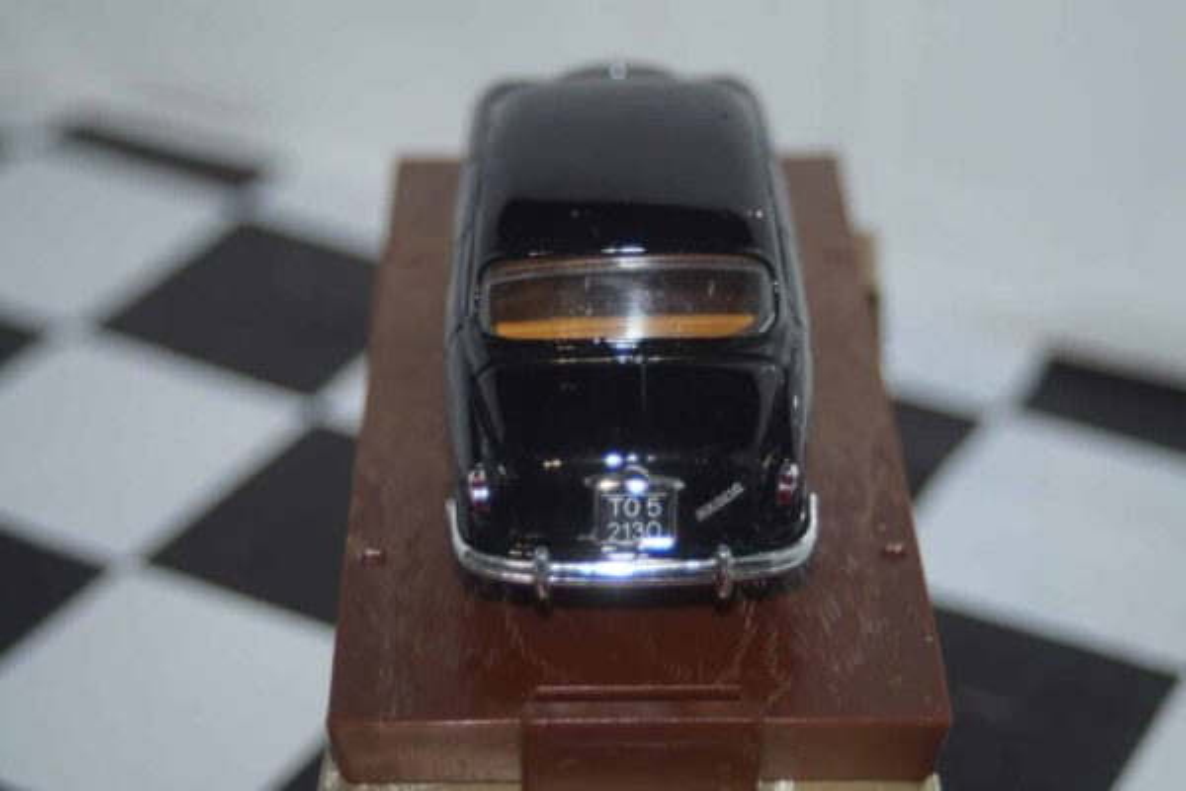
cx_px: 593
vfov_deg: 15.2
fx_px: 2965
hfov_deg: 22.6
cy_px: 396
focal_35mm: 90
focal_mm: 60
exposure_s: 1/160
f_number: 5.6
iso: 200
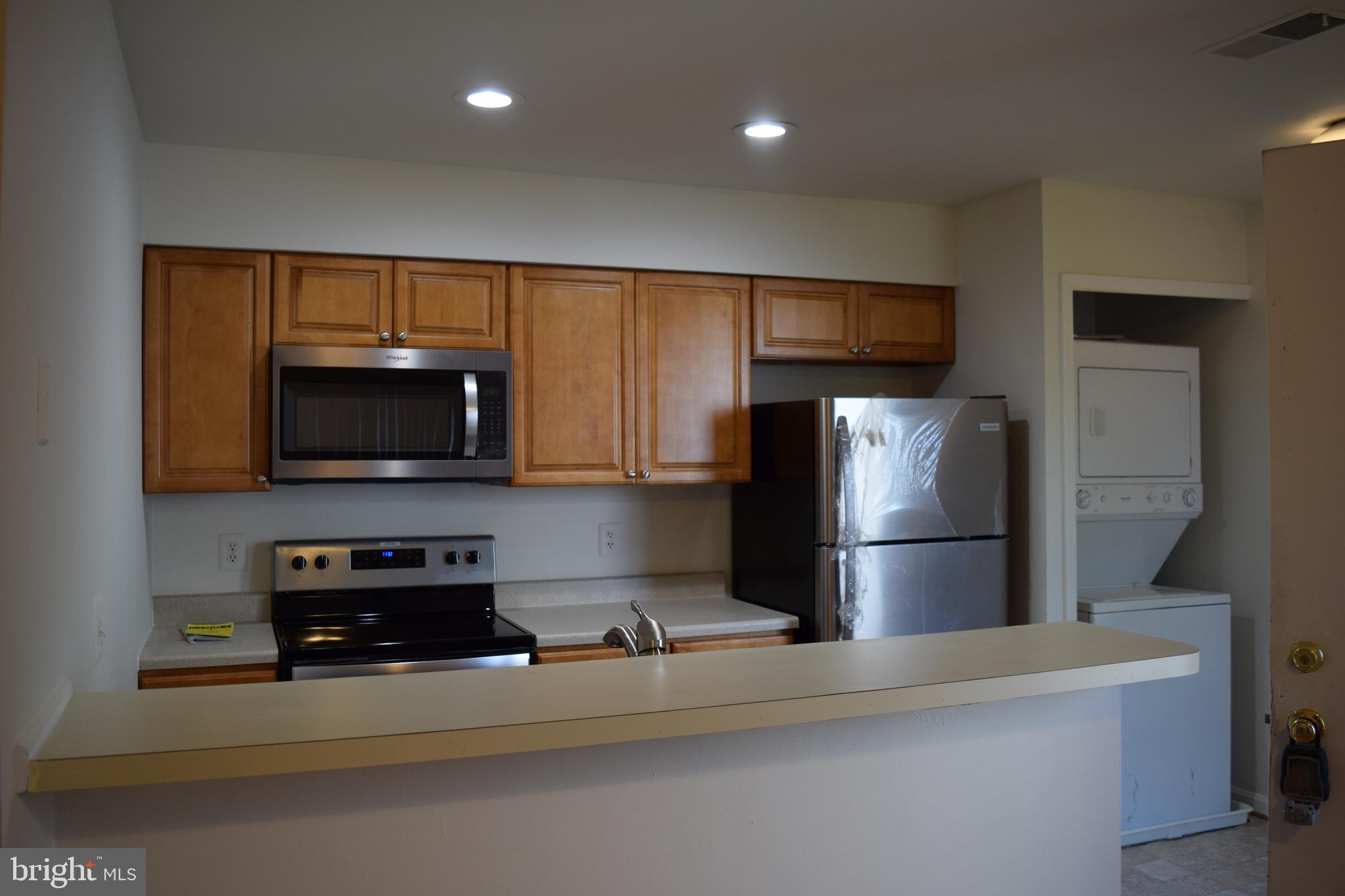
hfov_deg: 61.9
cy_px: 448
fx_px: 1121
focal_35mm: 30
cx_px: 672
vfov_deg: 43.6
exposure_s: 1/80
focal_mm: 20
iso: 400
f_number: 4.5
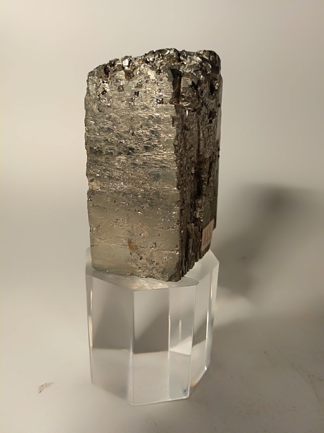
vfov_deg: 67.3
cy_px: 216
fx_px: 324
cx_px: 162
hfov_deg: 53.1
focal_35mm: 26
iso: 165
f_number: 2
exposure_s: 1/100
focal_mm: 3.54
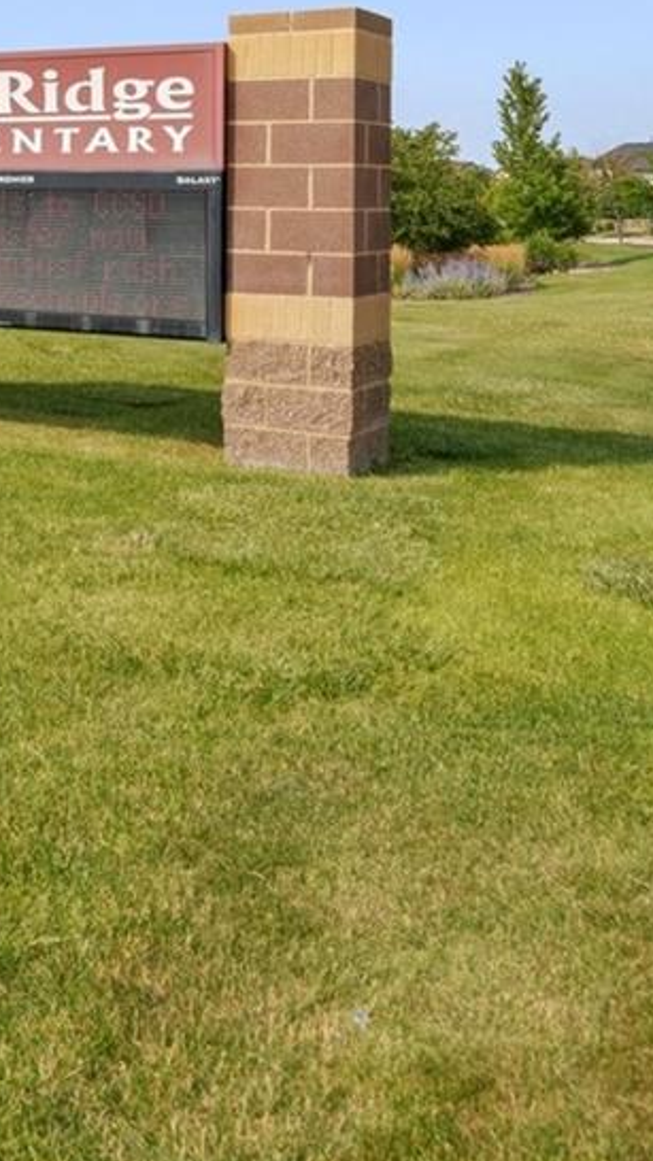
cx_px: -204
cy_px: 170
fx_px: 1416
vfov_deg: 41.8
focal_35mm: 46
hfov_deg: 23.0
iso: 250
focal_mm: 10
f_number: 8
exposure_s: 1/250
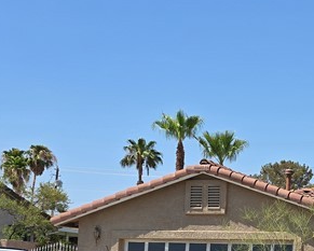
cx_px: 372
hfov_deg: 22.3
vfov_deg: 19.0
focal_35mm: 79
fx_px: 734
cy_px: 234
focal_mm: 6.3
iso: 12
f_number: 1.7
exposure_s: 1/976
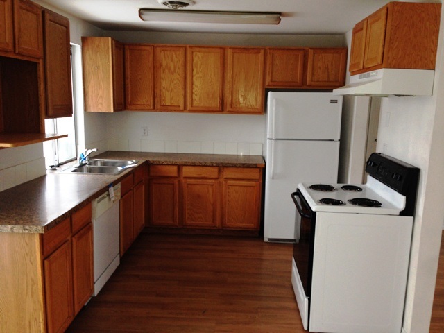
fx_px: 423
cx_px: 222
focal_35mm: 33
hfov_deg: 55.4
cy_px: 166
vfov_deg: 42.9
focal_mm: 4.12
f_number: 2.4
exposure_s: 1/20
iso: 64
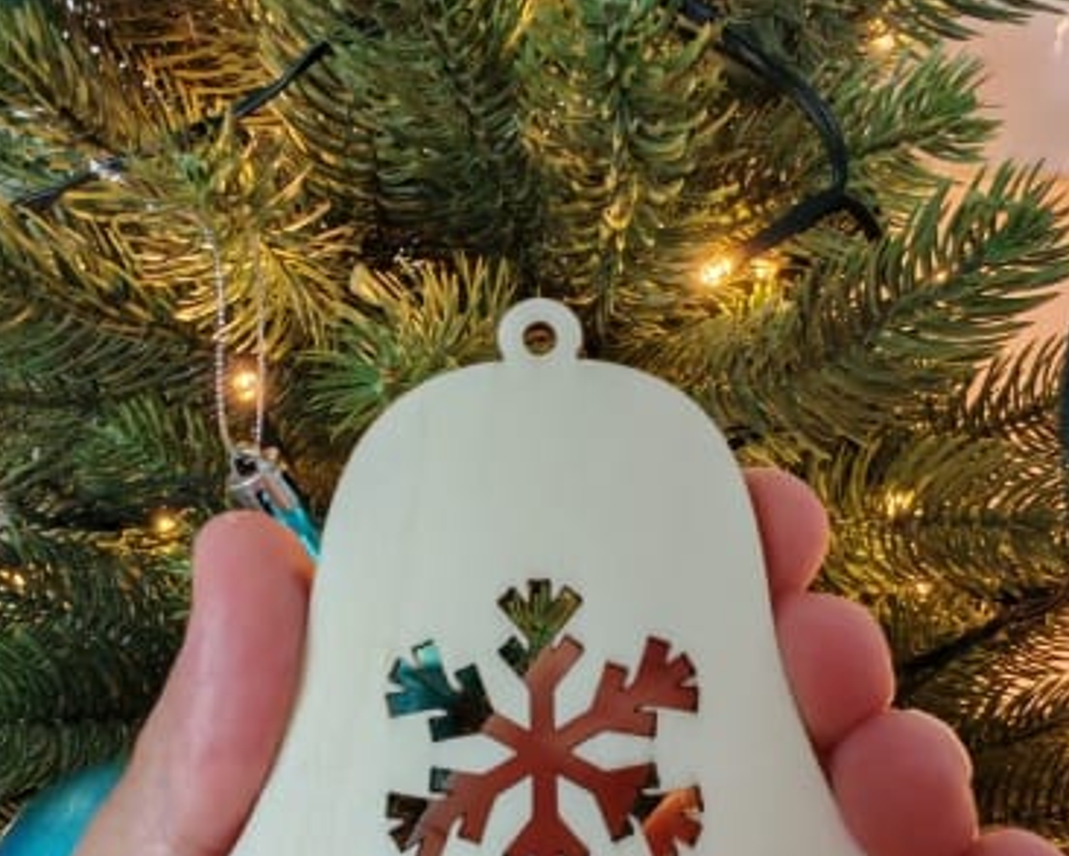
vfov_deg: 40.6
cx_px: 527
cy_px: 584
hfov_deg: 50.3
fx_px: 1139
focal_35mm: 36
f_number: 2.2
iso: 250
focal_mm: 1.96
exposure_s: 1/33
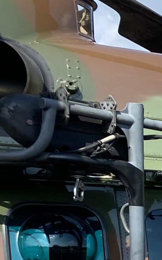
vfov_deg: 17.4
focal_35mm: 114
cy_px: 320
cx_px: 529
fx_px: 805
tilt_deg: -0.2
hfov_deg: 8.8
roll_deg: +1.1
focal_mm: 4.25
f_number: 1.8
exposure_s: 1/2625
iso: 32
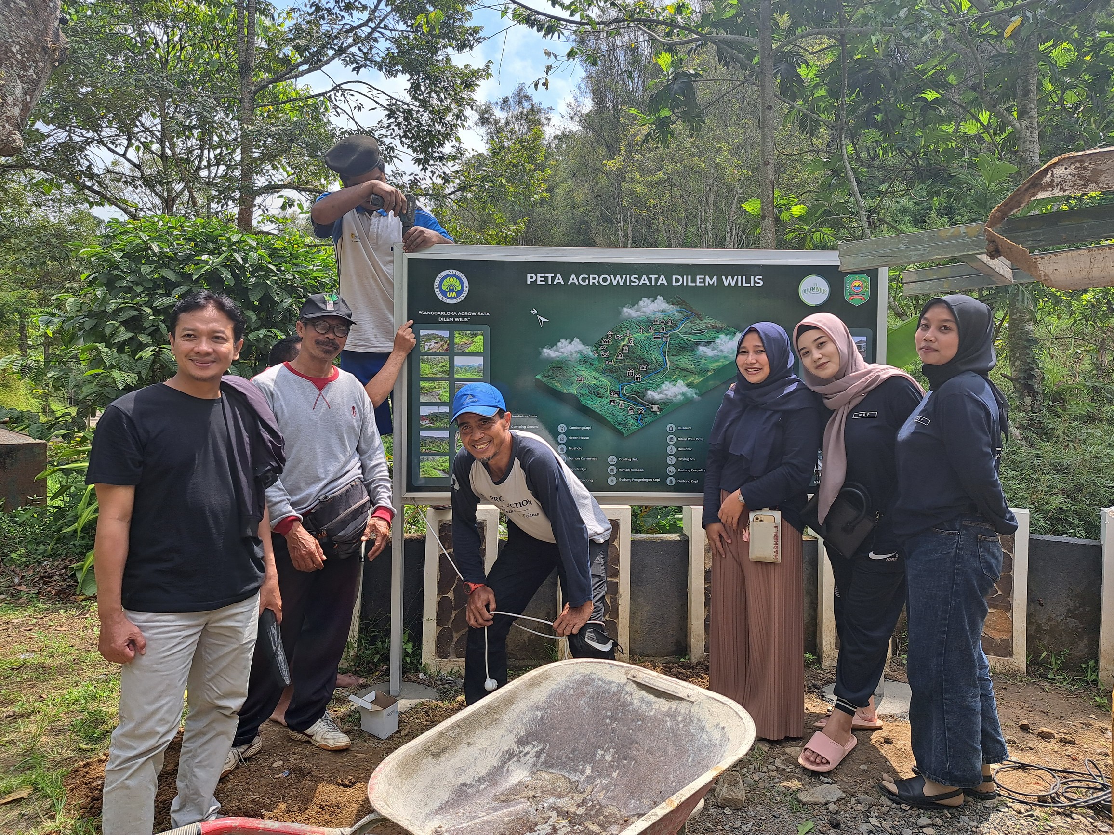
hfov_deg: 71.6
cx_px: 557
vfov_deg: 56.8
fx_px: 772
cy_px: 418
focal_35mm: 24
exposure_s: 1/713
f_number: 1.8
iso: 50
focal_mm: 5.23
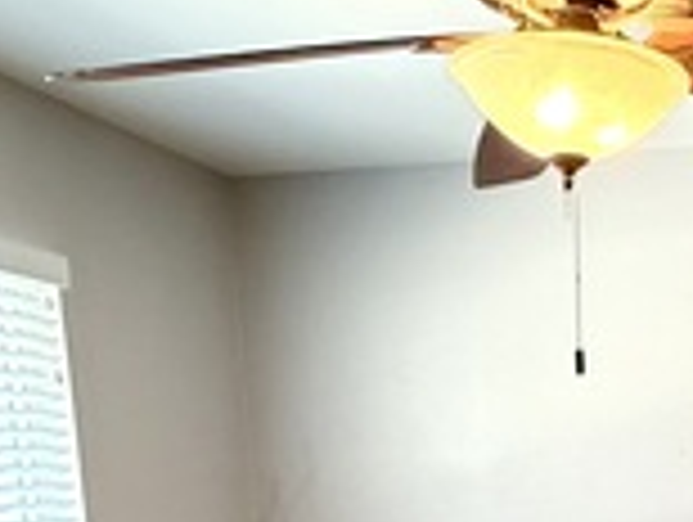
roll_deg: -0.3
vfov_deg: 21.6
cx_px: 644
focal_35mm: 58
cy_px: 756
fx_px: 1163
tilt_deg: -13.0
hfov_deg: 31.4
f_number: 2.2
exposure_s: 1/120
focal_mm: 2.22
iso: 320
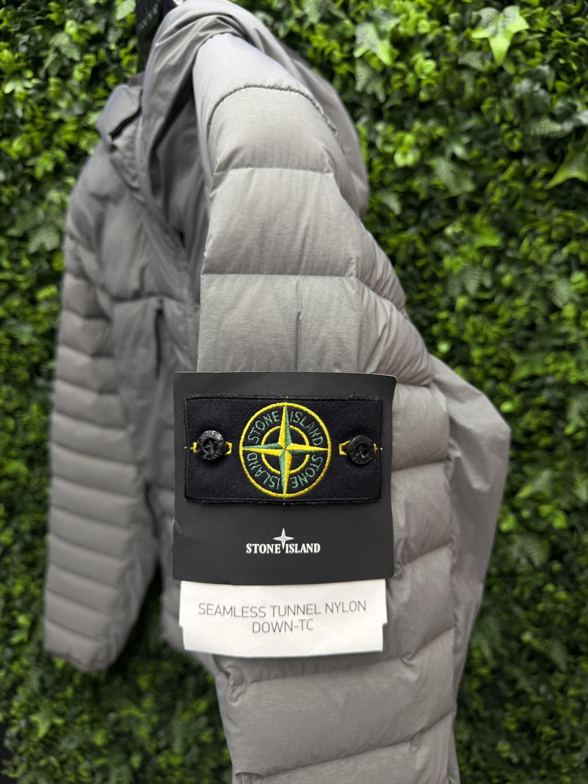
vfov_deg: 71.6
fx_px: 544
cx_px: 294
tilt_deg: -15.0
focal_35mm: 24
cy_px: 392
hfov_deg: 56.8
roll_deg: +5.2
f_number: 1.78
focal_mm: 6.76
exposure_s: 1/84
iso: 100
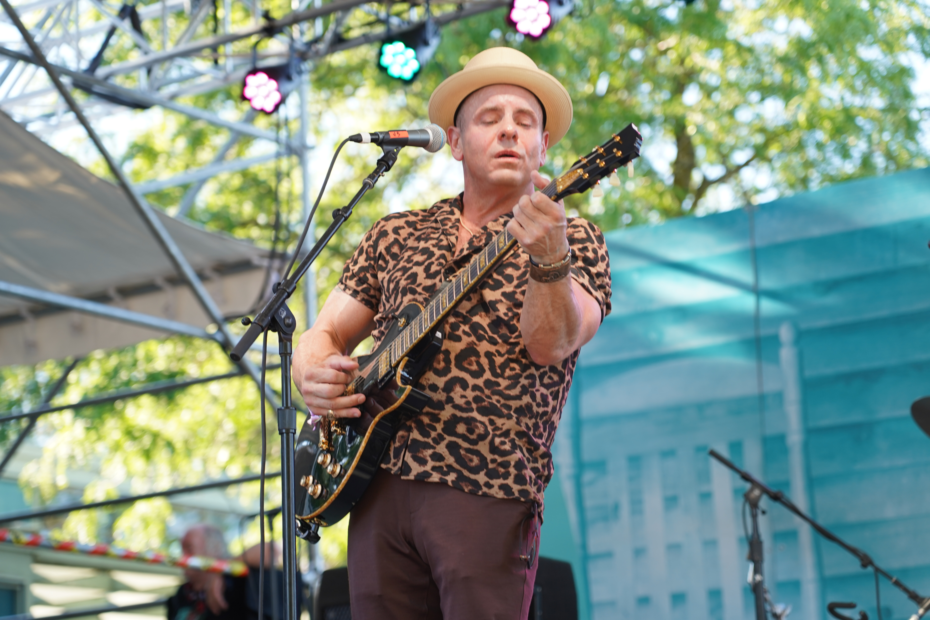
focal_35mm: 105
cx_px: 465
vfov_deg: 13.0
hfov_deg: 19.5
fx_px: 2712
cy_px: 310
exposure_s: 1/125
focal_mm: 105
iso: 250
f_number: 4
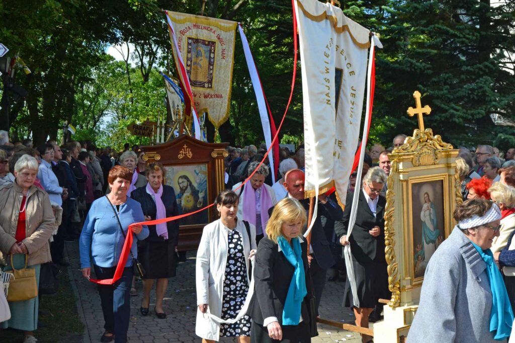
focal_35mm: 52
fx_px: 751
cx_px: 258
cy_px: 172
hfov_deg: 37.9
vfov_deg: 25.7
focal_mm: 35
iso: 400
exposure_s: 1/400
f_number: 11
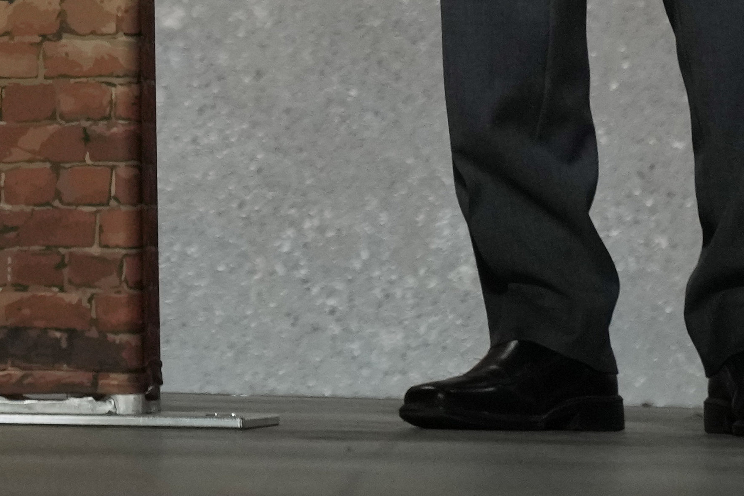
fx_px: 6922
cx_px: -341
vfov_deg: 4.0
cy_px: -555
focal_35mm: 335
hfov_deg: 6.1
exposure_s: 1/1000
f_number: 4
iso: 2000
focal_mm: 70
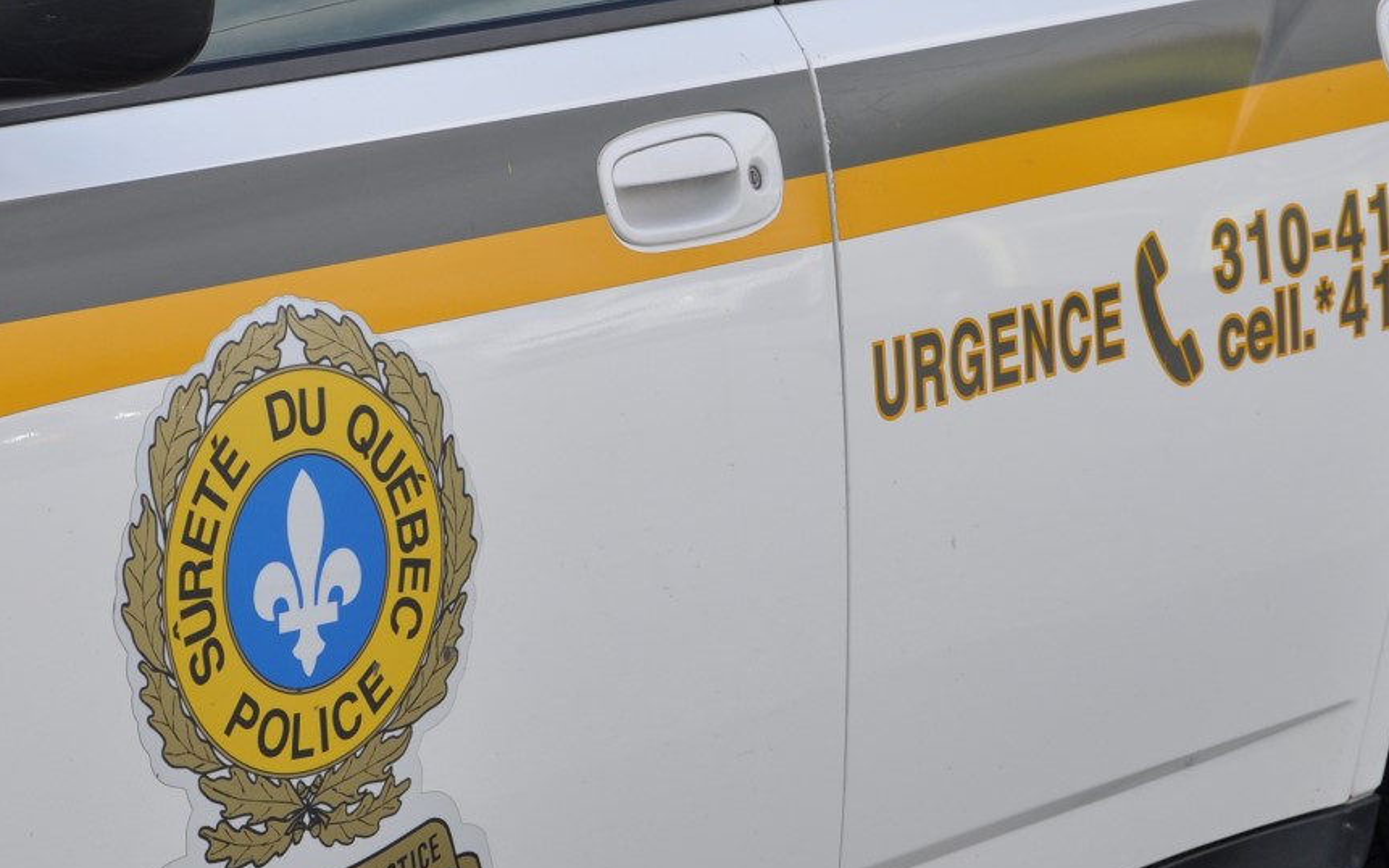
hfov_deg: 13.9
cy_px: 316
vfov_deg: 8.7
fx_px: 5678
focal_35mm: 150
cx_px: 716
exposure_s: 1/250
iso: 200
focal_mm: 52
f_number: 8
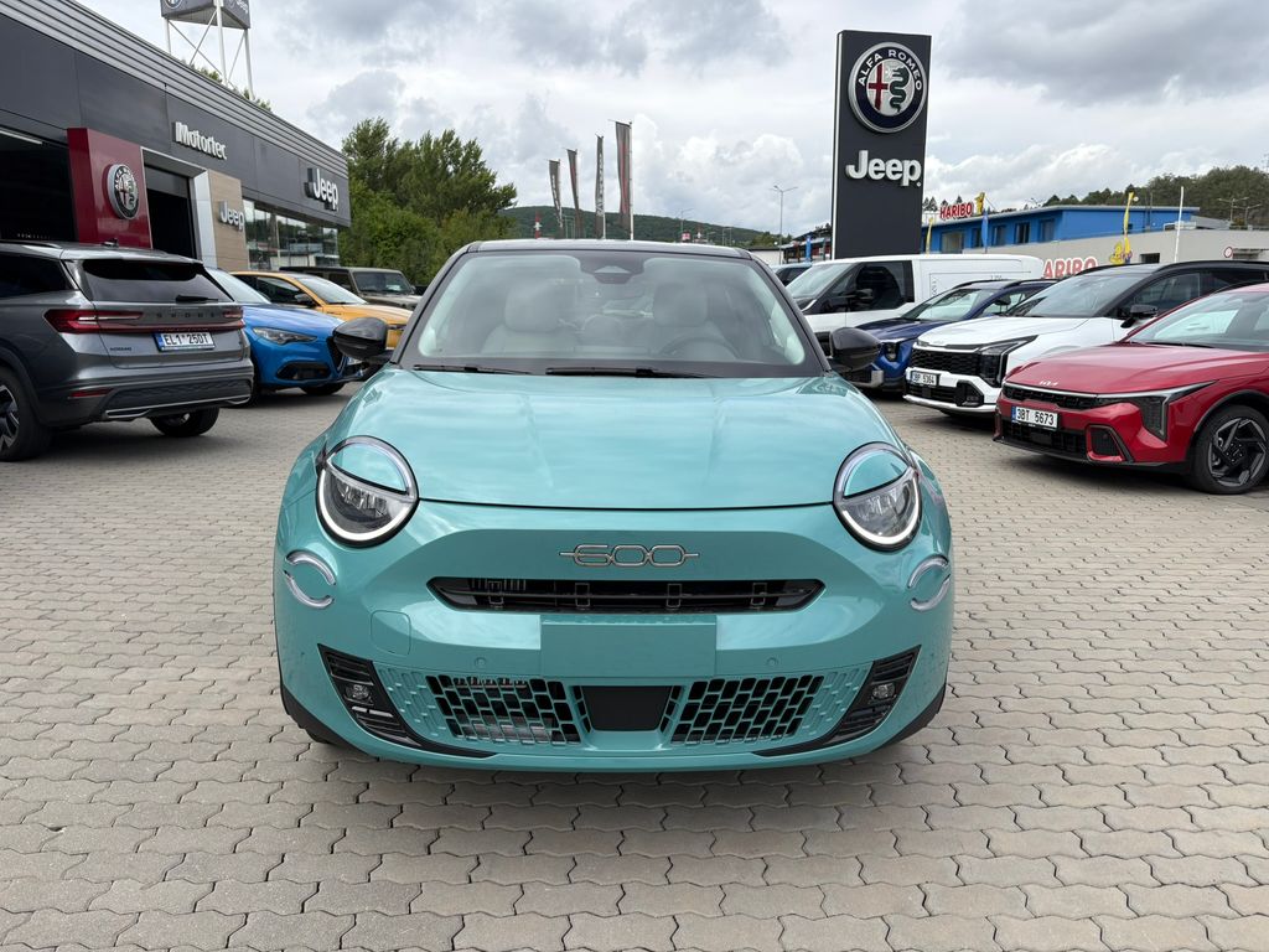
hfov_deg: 67.3
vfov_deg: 53.1
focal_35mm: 26
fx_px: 953
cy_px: 476
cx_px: 634
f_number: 1.6
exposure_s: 1/2865
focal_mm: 5.96
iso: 50
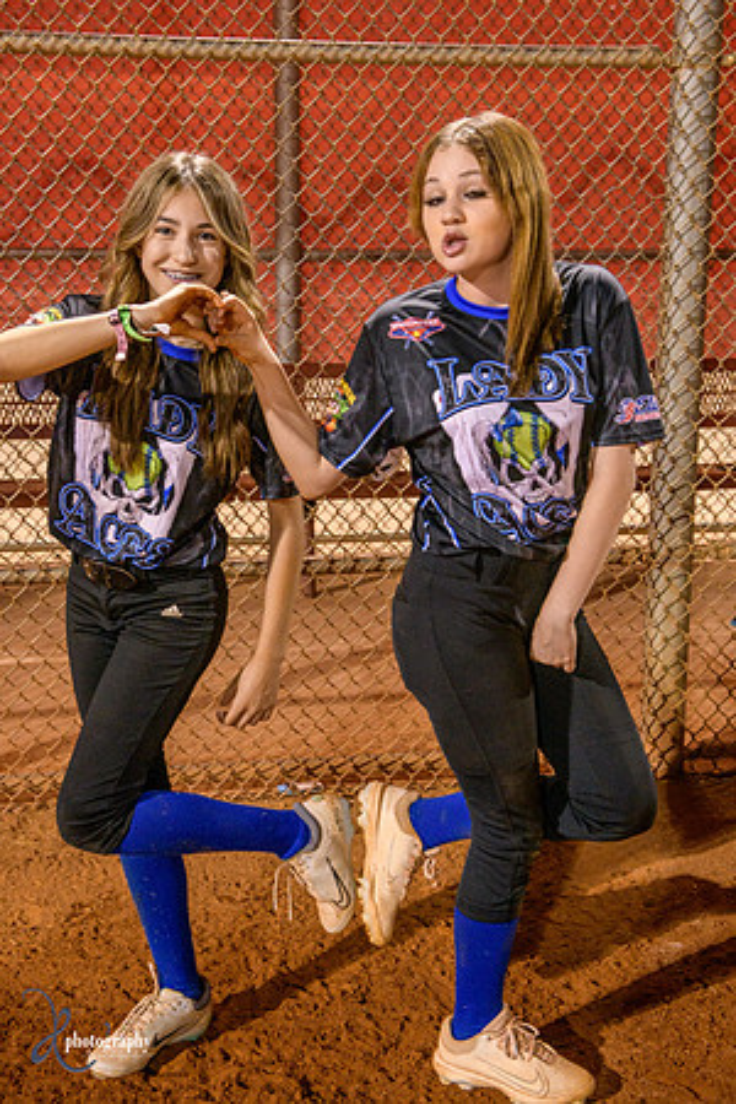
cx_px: 368
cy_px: 552
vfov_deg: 39.6
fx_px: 1533
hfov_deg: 27.0
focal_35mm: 50
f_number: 5
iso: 2000
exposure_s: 1/80
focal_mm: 50
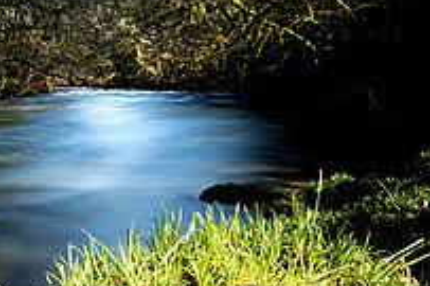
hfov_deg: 27.3
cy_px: 139
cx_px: 5
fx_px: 835
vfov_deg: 19.4
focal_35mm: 70
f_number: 9
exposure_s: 34
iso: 64
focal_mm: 24
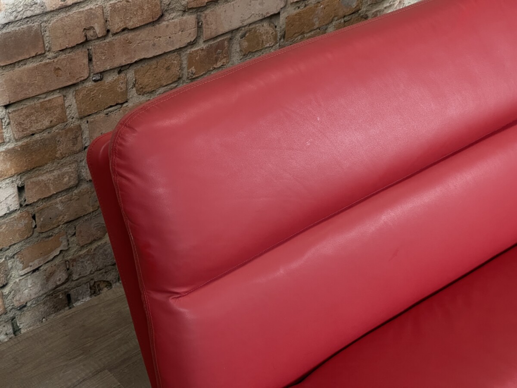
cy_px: 194
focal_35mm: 64
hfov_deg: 30.3
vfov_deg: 22.9
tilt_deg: -36.8
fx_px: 956
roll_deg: -2.2
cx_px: 258
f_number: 2.2
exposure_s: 1/50
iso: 125
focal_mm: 7.5
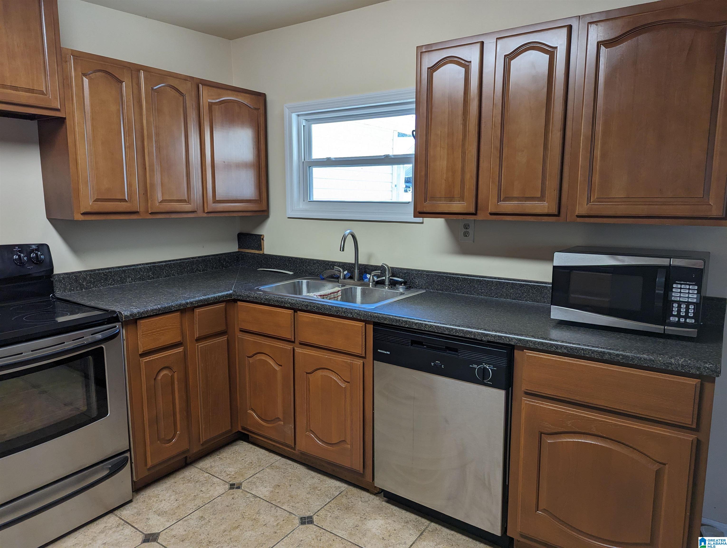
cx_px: 364
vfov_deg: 56.9
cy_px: 274
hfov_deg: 71.5
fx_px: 505
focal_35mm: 24
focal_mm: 6.81
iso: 52
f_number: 1.85
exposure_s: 1/60
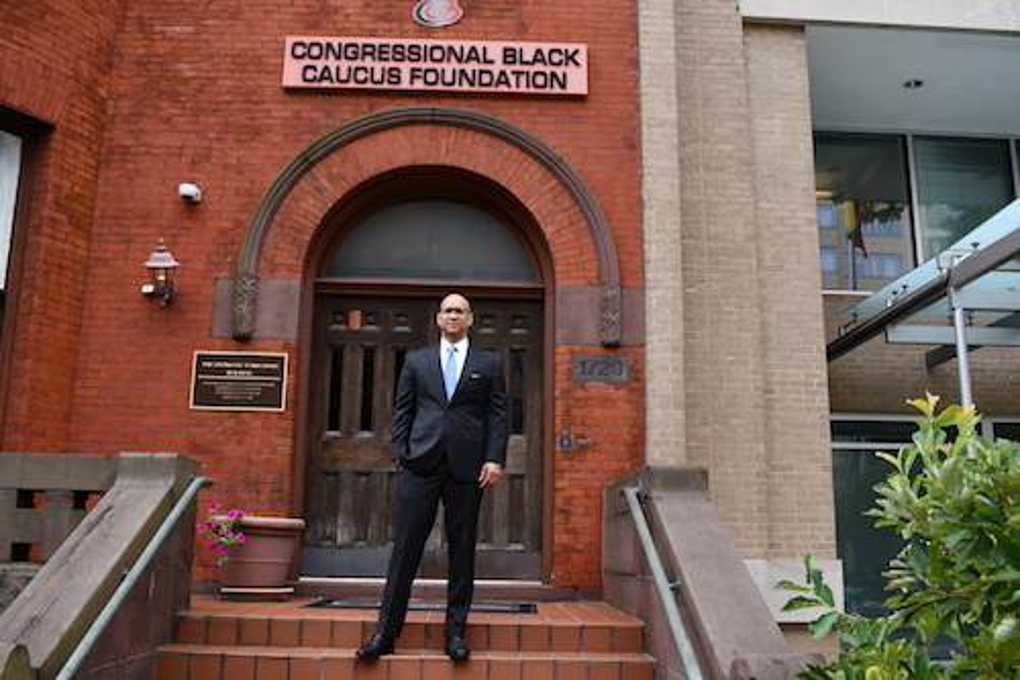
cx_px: 510
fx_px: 963
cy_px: 340
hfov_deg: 55.8
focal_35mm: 34
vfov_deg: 38.9
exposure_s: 1/160
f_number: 6.3
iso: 100
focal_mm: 23
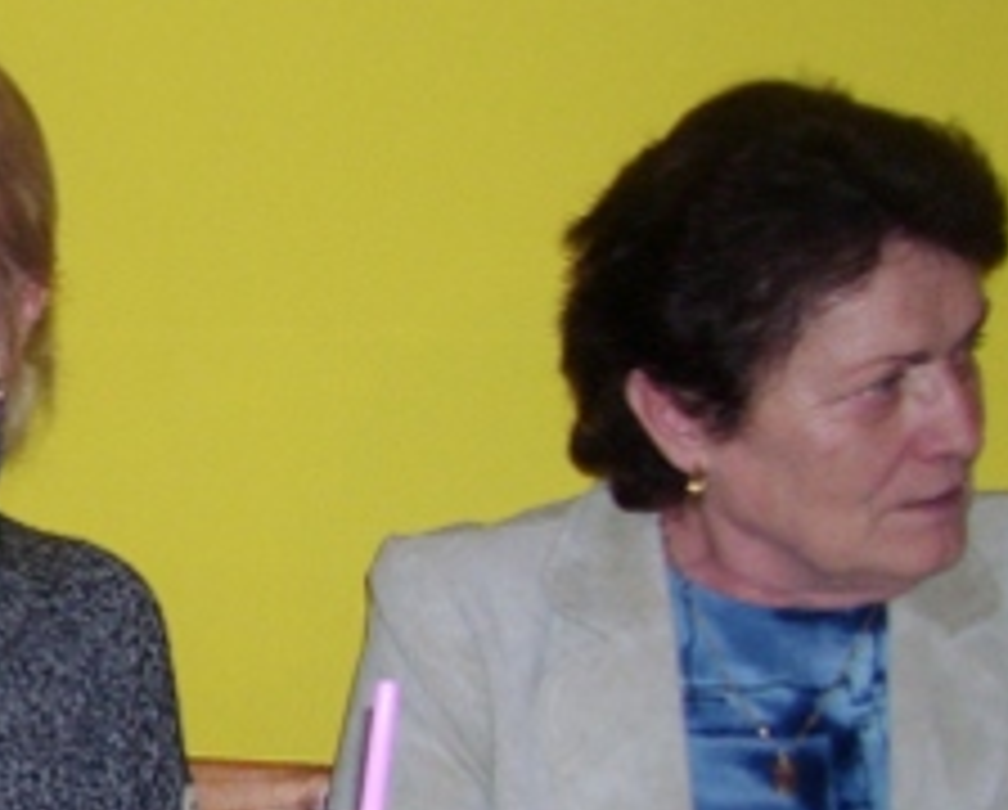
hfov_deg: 17.2
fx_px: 3078
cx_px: -392
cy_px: 688
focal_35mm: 103
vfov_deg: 14.9
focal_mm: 6
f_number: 2.7
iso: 125
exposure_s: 1/60
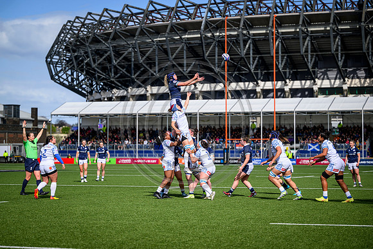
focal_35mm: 94
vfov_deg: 14.6
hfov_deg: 21.7
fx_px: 974
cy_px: 124
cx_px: 186
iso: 250
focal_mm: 94
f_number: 3.2
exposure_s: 1/5000
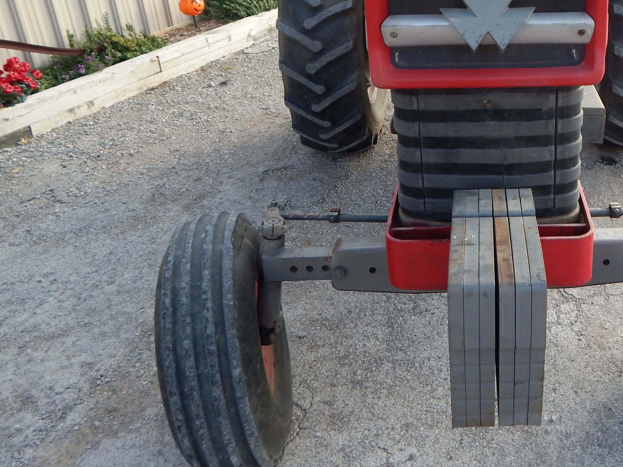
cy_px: 107
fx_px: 630
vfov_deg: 39.4
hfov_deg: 49.8
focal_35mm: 35
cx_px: 490
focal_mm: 4
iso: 125
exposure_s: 1/400
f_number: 3
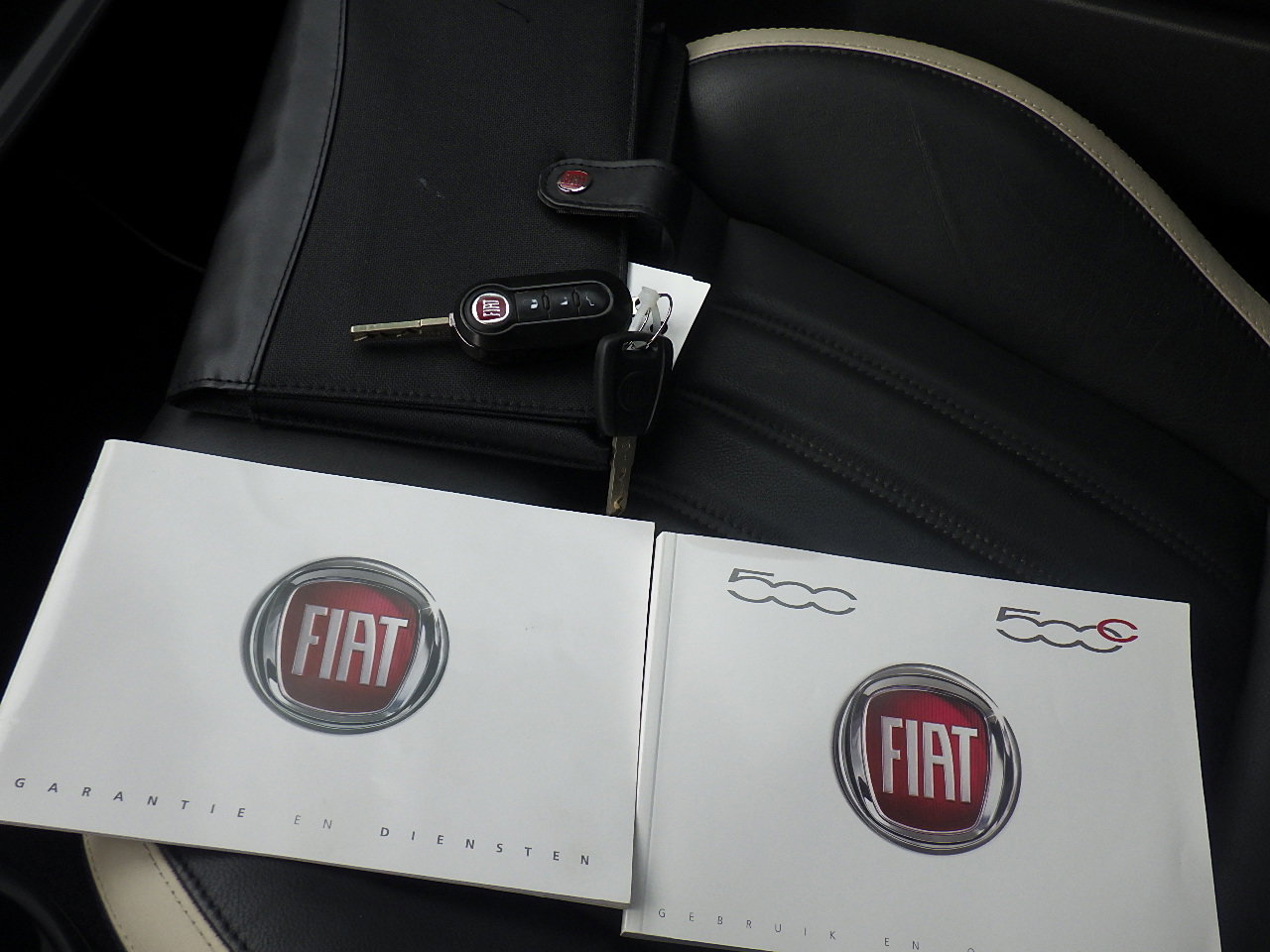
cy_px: 476
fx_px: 1247
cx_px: 635
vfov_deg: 41.8
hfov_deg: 54.0
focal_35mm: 34
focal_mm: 6.1
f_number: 4.6
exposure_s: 1/125
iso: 125
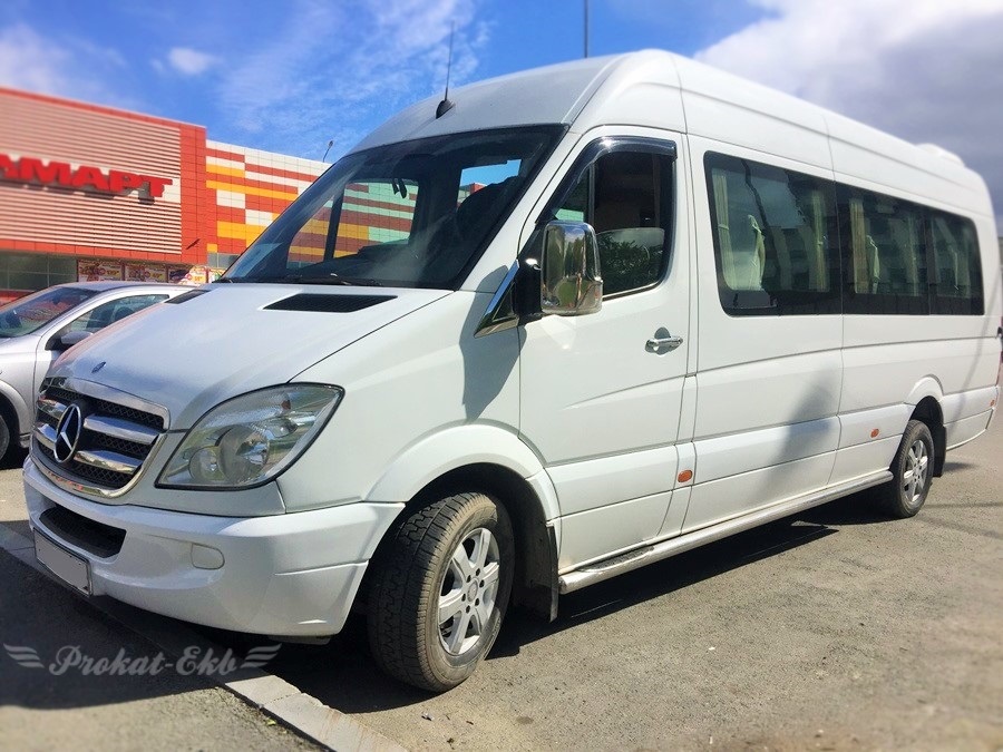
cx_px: 502
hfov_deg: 61.7
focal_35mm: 29
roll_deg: +0.2
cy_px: 376
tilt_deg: -0.8
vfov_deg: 48.2
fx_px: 840
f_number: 2.2
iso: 32
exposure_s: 1/3597
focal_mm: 4.15
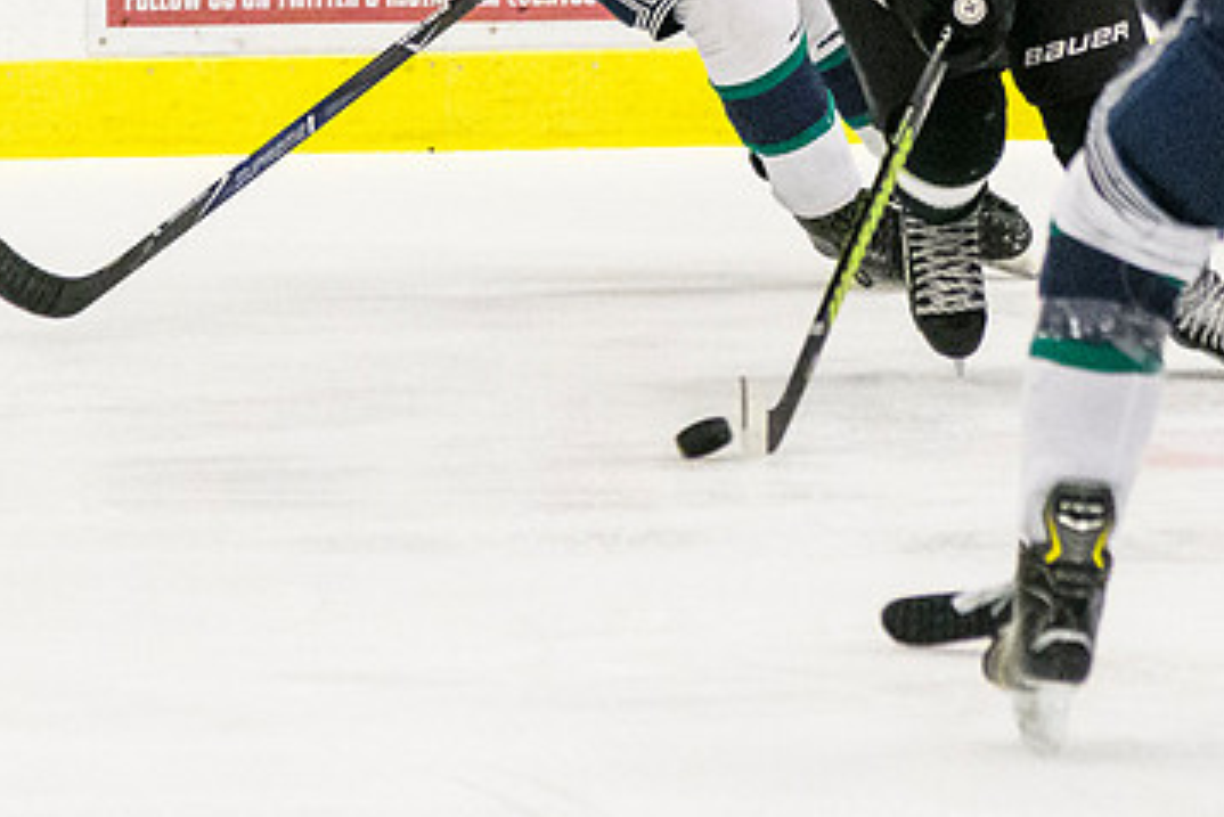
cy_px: 4
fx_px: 16598
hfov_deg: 4.2
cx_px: 1036
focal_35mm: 488
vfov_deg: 2.8
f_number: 4
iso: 4000
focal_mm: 120
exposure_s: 1/1250
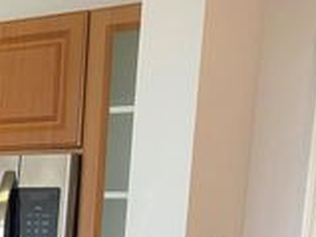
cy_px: 354
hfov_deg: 21.2
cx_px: -113
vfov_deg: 16.4
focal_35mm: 82
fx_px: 748
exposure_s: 1/60
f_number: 1.8
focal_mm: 4.25
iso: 80
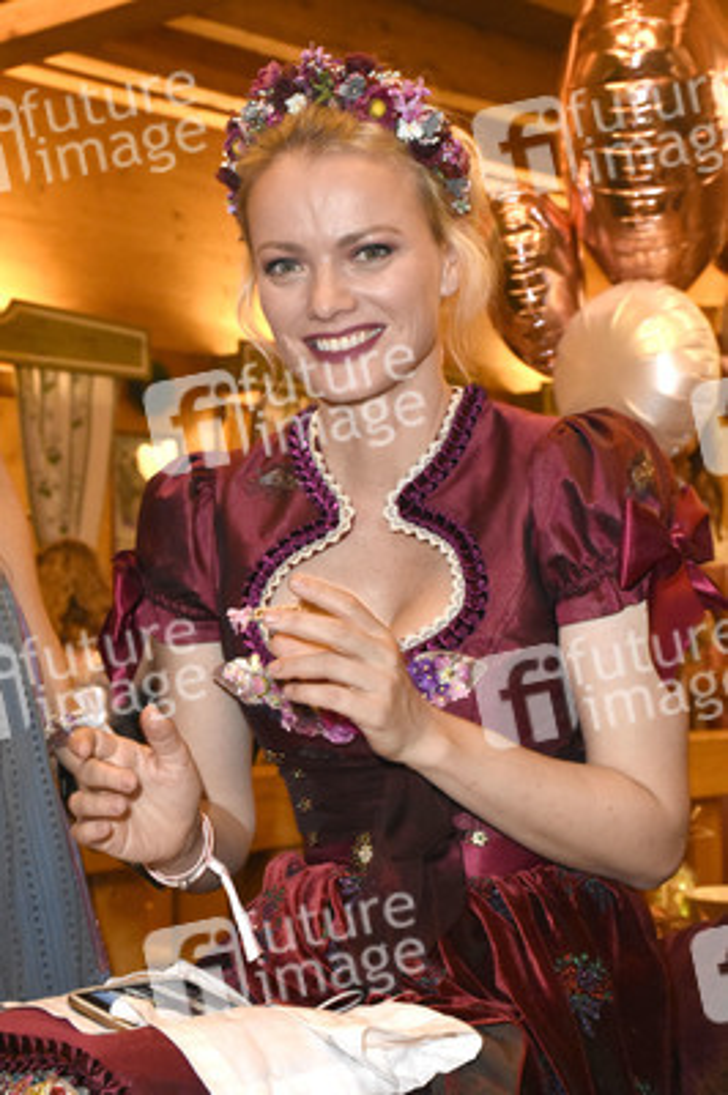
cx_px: 364
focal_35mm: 68
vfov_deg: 29.9
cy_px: 548
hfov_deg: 20.1
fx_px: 2051
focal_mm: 45
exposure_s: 1/125
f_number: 6.3
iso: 5000
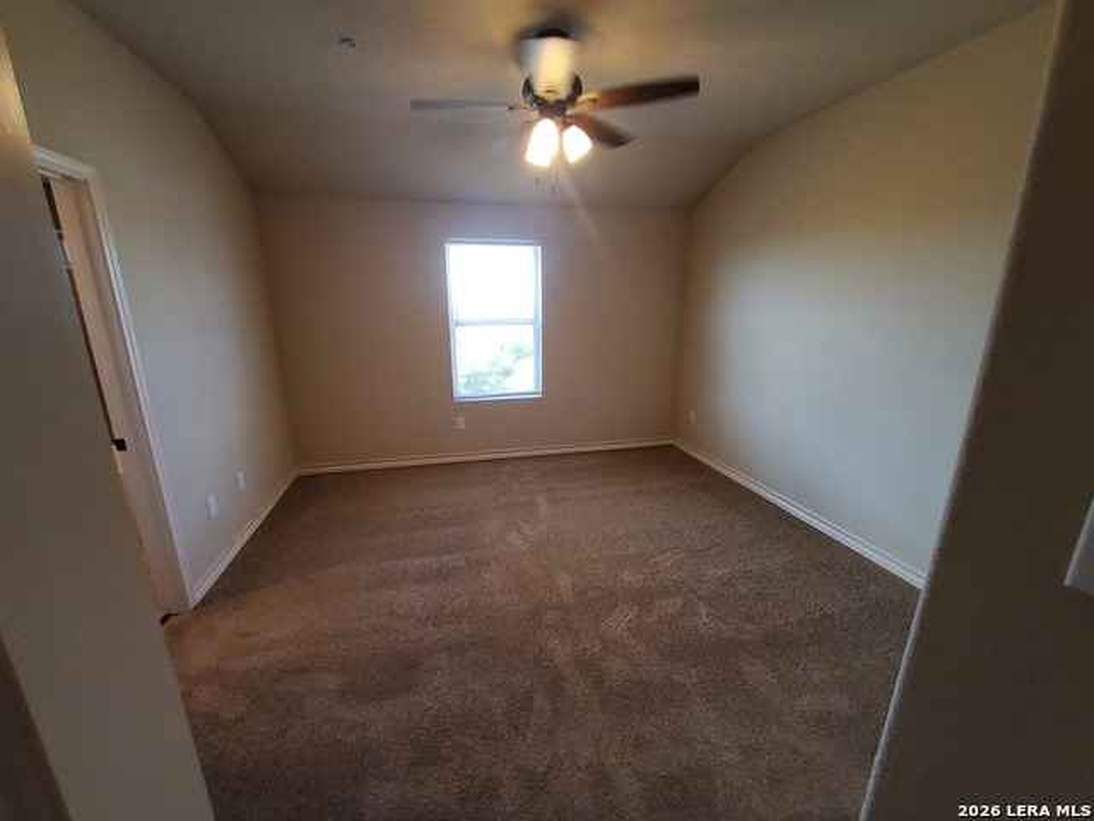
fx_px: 411
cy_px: 410
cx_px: 547
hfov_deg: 106.2
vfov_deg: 89.9
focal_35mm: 13
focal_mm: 1.13
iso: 160
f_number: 2.2
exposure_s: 1/60
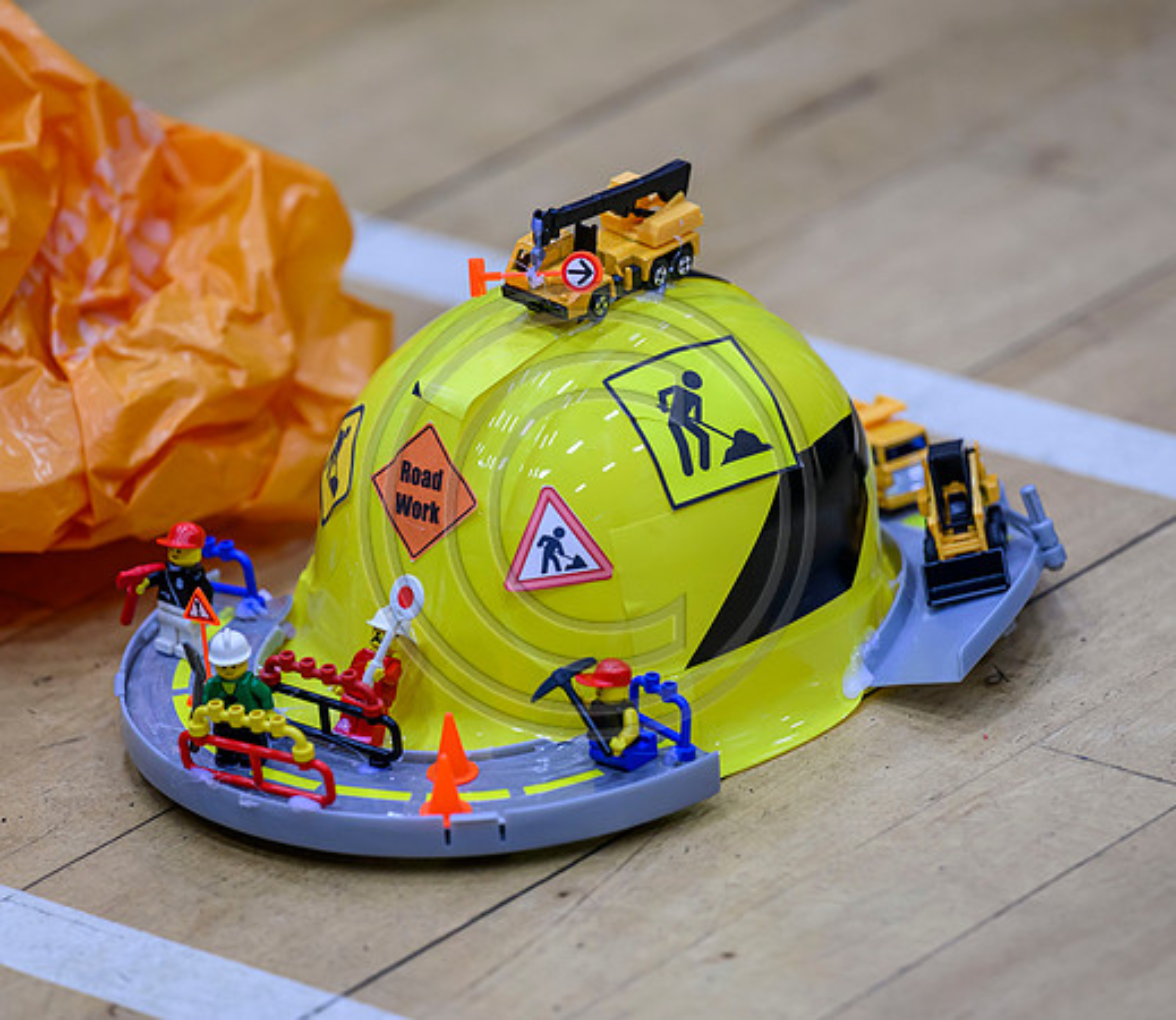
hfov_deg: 6.6
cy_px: 492
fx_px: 10226
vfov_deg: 5.7
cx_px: 575
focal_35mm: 284
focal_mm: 200
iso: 1000
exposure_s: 1/200
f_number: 3.2
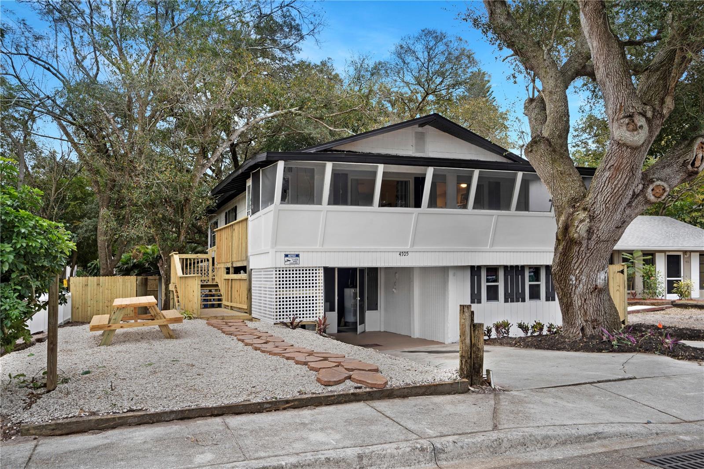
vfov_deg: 43.6
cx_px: 352
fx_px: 587
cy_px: 234
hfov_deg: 61.9
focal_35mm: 30
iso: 200
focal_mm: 30
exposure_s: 1/5
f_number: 8
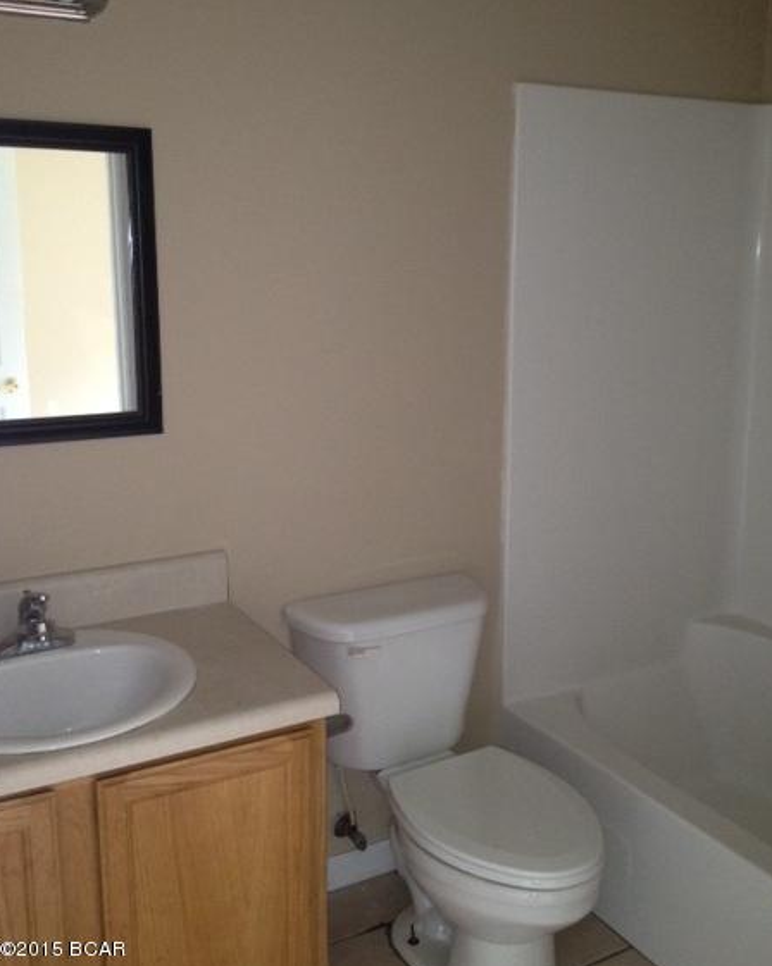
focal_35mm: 39
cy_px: 439
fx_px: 1115
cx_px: 403
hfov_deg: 38.2
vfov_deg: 46.8
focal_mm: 4.28
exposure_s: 1/20
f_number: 2.4
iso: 250
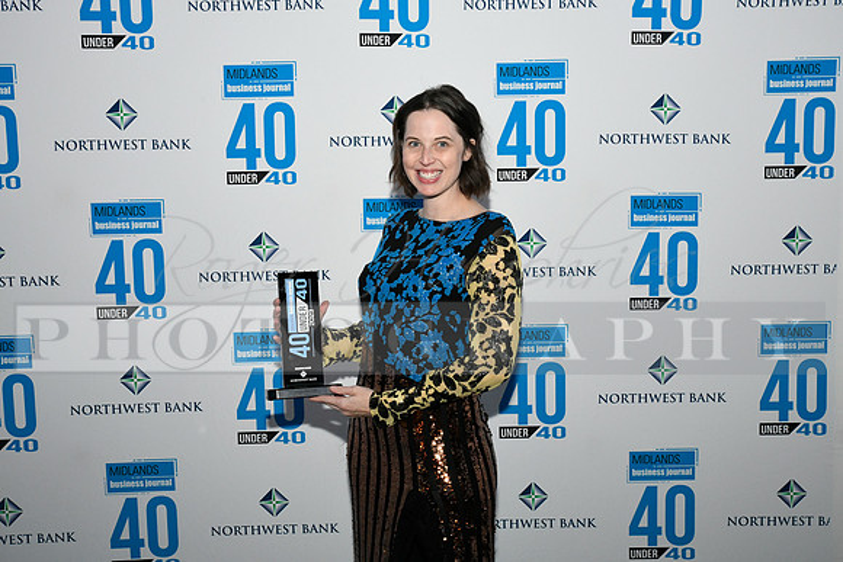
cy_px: 281
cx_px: 422
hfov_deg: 43.6
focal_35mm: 45
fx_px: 1054
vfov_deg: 29.9
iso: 6400
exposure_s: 1/60
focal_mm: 45
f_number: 11
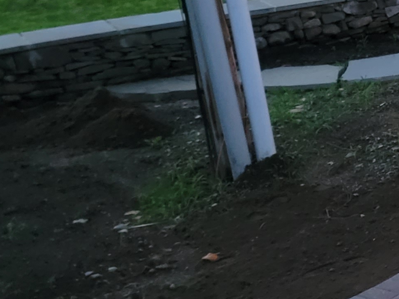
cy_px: 38
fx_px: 1141
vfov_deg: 14.8
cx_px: 773
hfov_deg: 16.0
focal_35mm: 99
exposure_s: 1/24
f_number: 1.8
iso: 800
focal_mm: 6.7
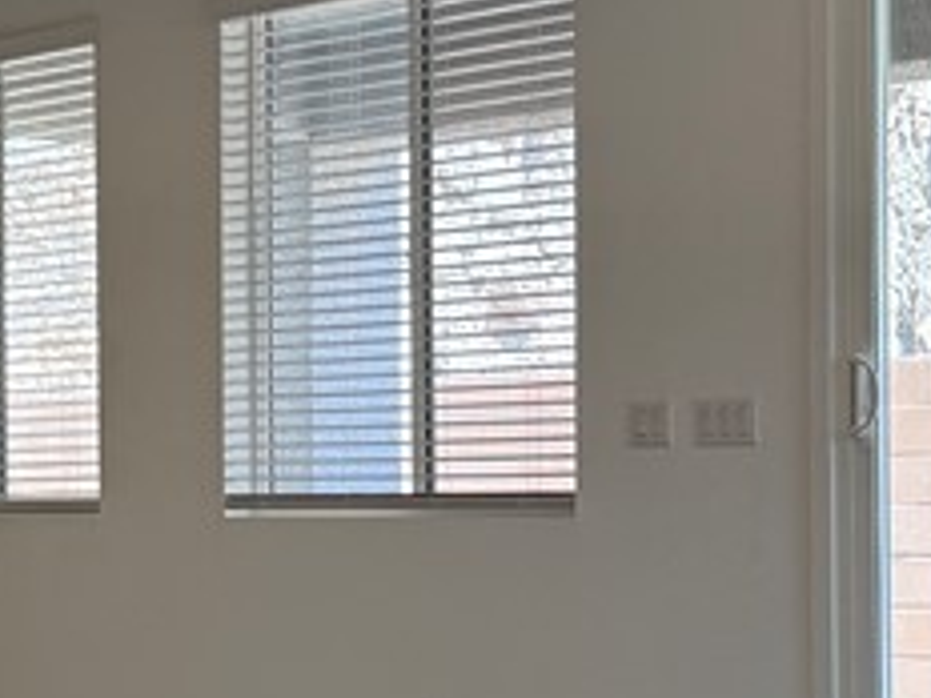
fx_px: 2851
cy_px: 501
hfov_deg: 17.6
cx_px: -221
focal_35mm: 106
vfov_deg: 13.9
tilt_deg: -0.2
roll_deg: +0.3
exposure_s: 1/240
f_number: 1.78
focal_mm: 6.76
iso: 125
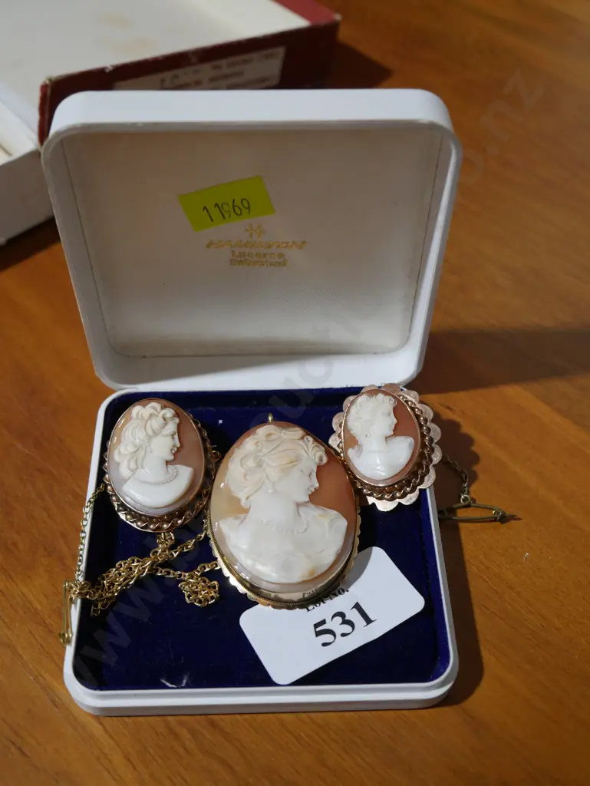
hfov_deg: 36.0
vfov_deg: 46.8
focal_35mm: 40
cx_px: 295
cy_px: 393
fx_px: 908
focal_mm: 20
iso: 500
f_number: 5
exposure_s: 1/60
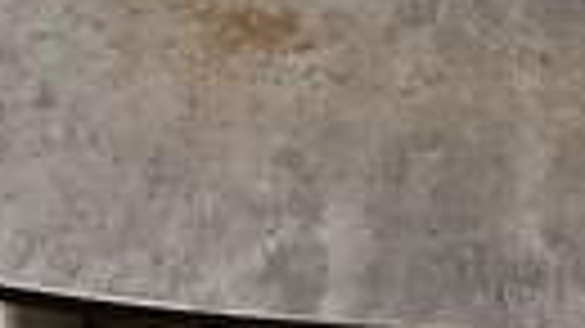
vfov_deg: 12.8
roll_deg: -3.7
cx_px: 637
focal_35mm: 92
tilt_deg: -41.2
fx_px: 1427
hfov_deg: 22.0
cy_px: -79
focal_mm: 6.76
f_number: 1.78
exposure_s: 1/30
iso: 1000
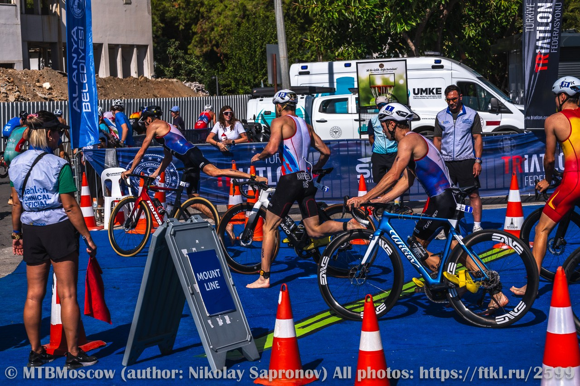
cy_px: 193
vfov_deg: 19.5
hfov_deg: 28.8
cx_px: 290
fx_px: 1128
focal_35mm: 70
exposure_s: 1/1600
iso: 100
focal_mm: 70
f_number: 7.1
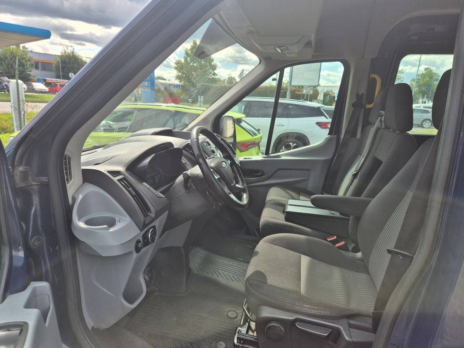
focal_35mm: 24
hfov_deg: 71.6
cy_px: 172
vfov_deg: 56.8
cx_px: 237
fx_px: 322
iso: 25
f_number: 1.8
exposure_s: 1/888
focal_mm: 5.4
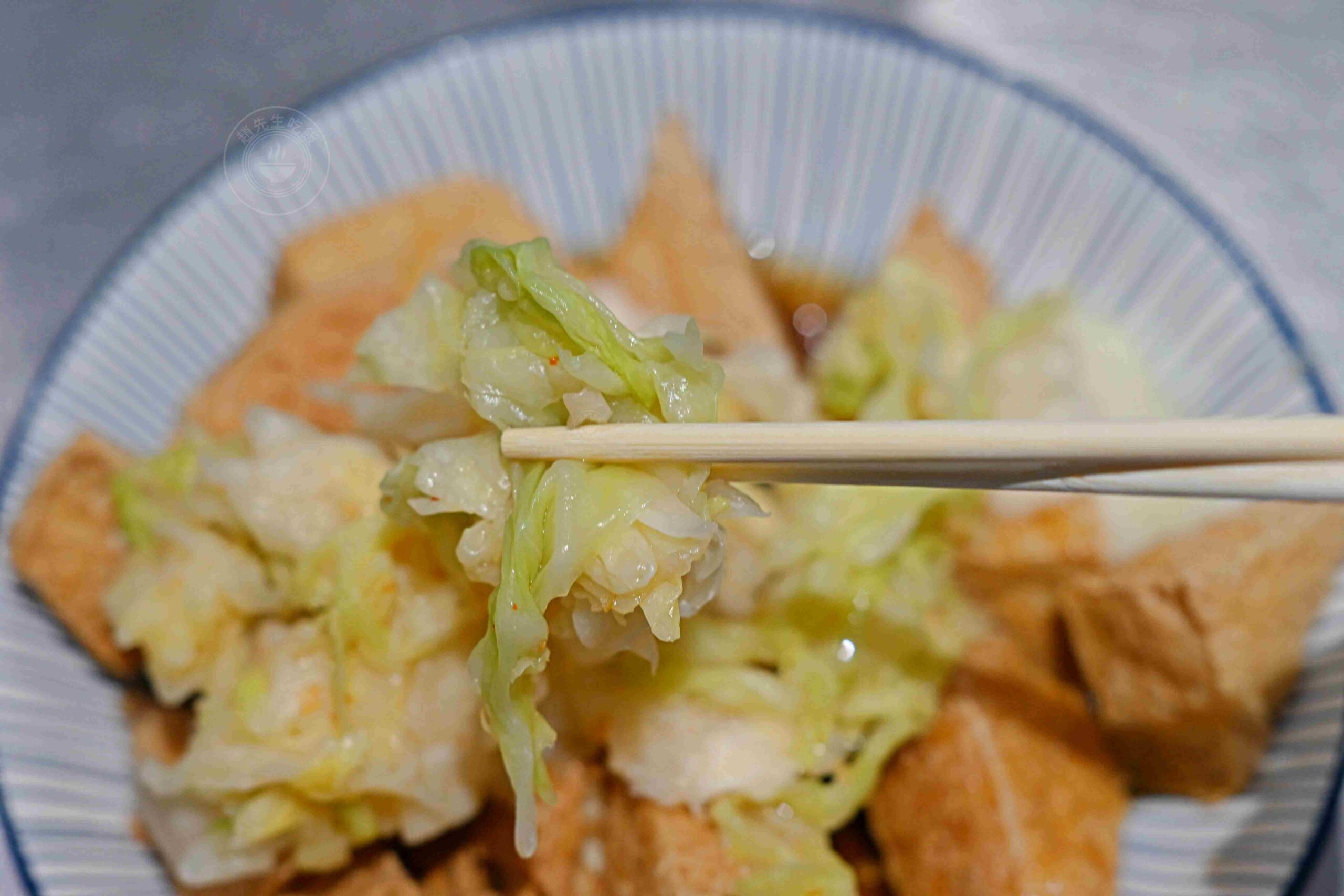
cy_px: 448
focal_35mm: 75
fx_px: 2800
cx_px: 672
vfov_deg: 18.2
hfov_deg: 27.0
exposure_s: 1/200
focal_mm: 50
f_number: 3.2
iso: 320
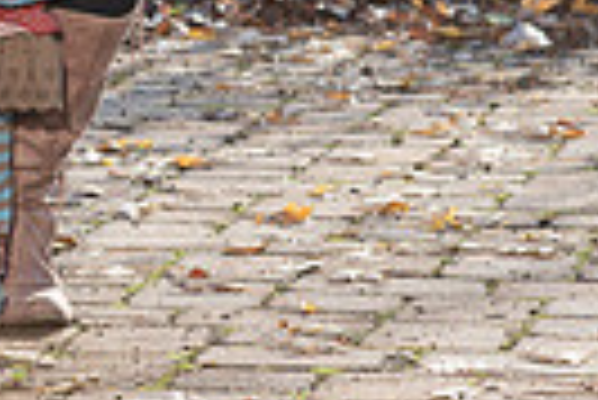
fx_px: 6153
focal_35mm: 370
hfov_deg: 5.5
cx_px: -495
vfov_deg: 3.7
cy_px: -290
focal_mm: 85
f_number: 7.1
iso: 250
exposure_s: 1/200
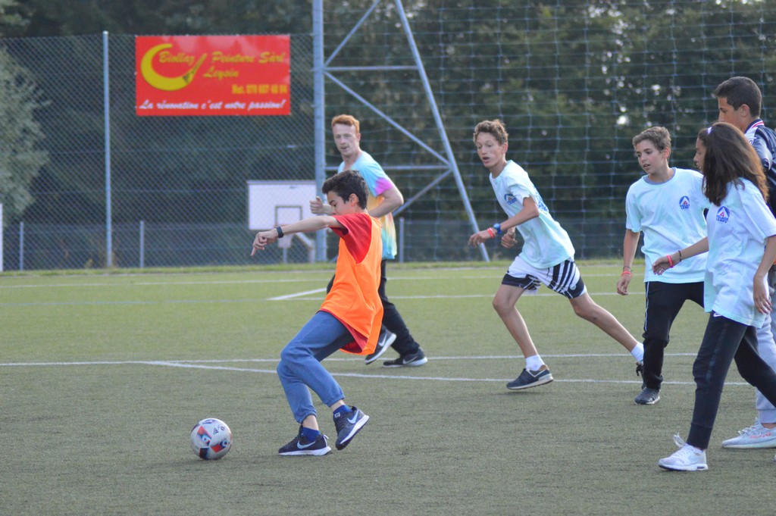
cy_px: 258
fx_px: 3877
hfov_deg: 11.4
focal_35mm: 180
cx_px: 388
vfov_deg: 7.6
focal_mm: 120
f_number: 4.2
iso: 3200
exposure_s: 1/1600
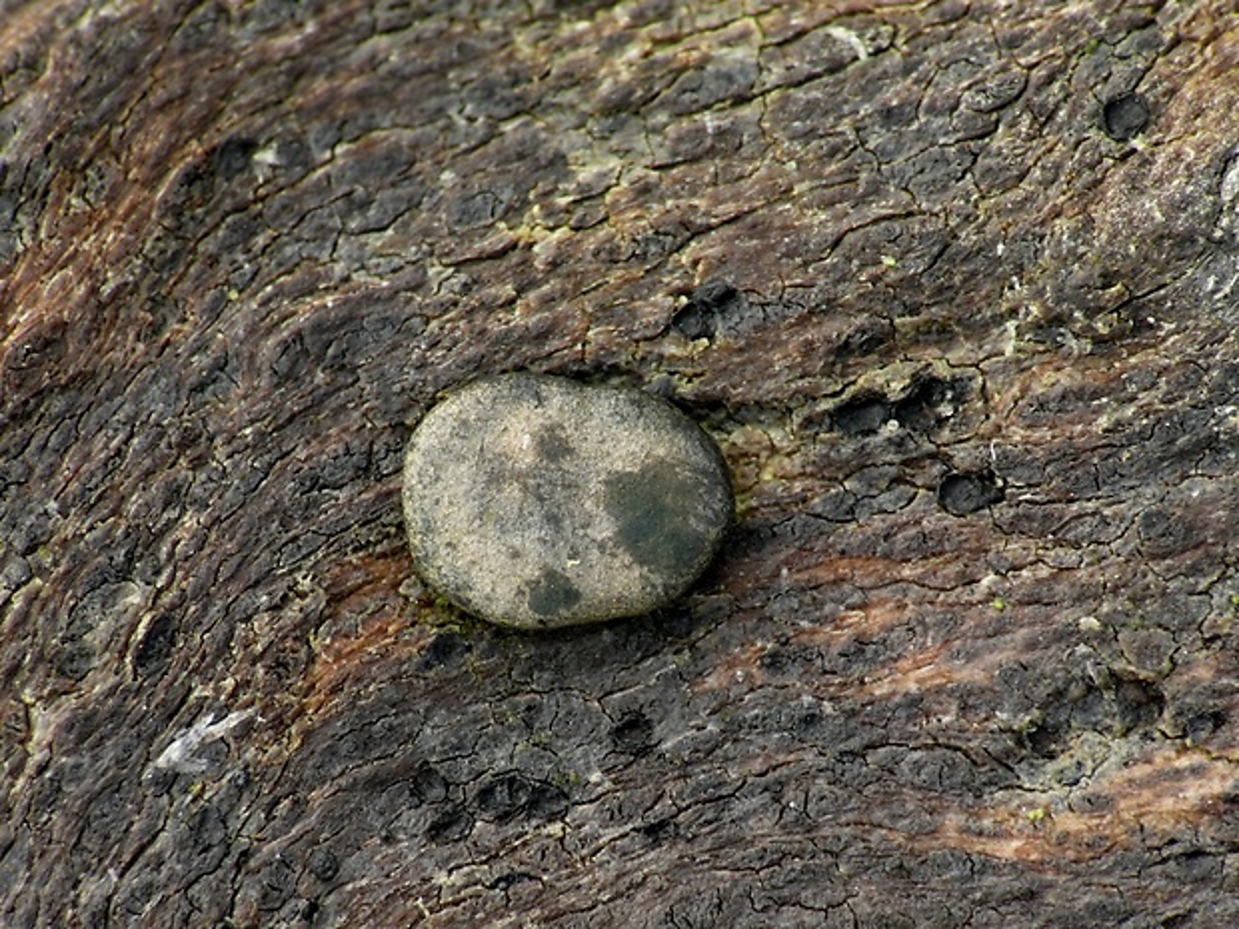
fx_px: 16787
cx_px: 620
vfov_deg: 3.2
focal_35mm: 469
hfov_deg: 4.2
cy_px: 464
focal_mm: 88.8
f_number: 11
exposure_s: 1/6
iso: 100
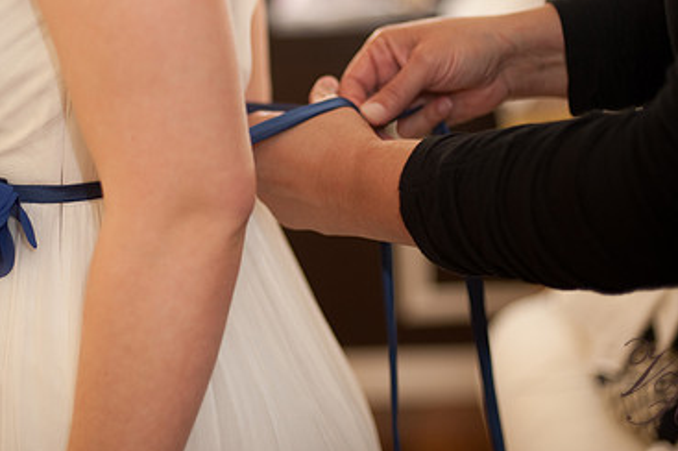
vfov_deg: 17.1
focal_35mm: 79
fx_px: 1486
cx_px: 209
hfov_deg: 25.5
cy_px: 105
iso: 200
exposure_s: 1/100
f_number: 1.8
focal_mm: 50
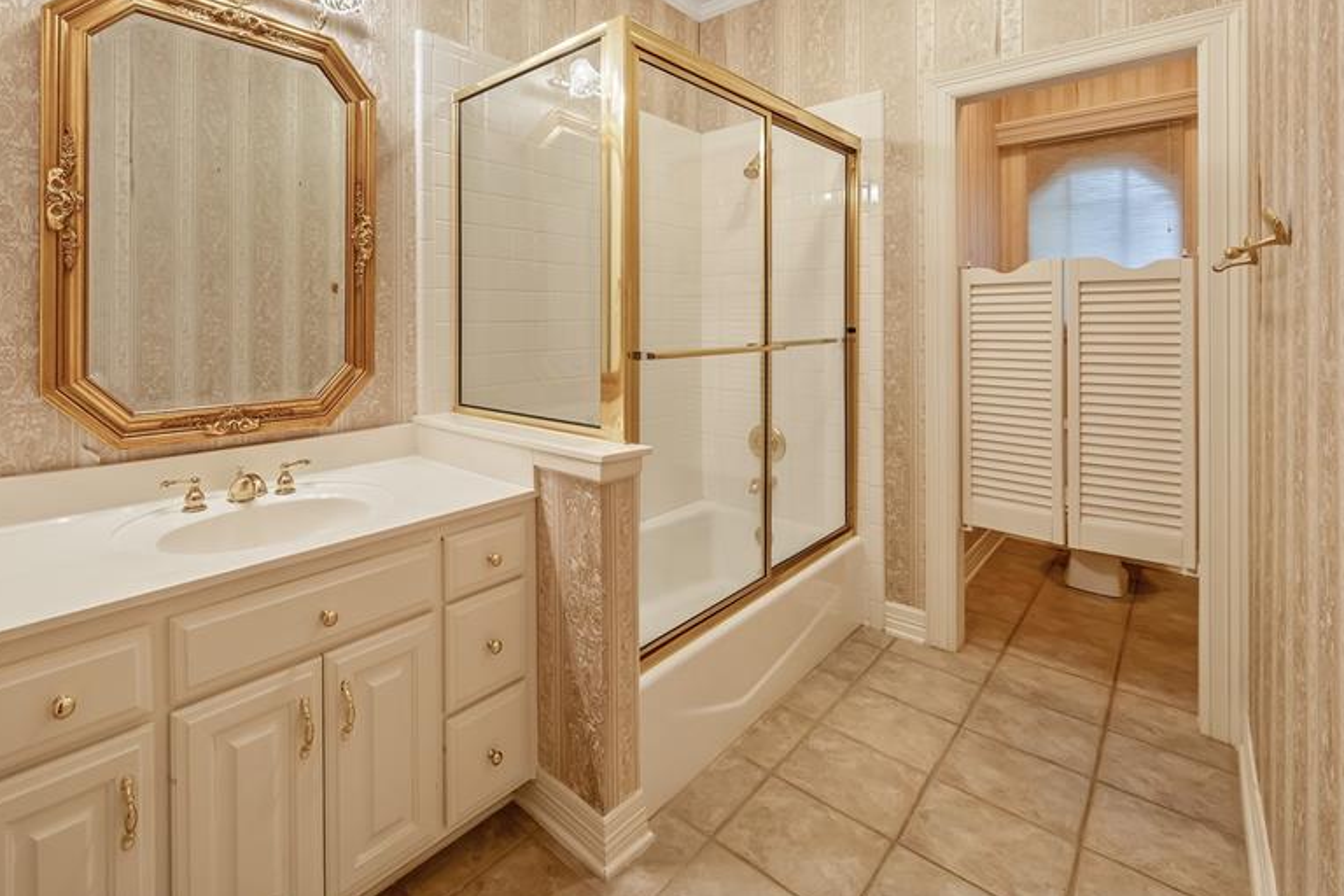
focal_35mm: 16
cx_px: 548
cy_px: 312
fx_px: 597
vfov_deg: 71.9
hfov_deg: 95.6
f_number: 8
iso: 800
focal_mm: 12
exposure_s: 1/8
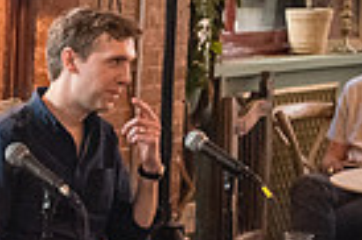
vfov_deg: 8.4
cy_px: 257
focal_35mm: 162
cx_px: -363
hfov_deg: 11.4
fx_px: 1627
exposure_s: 1/200
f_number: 5
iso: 4000
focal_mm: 35
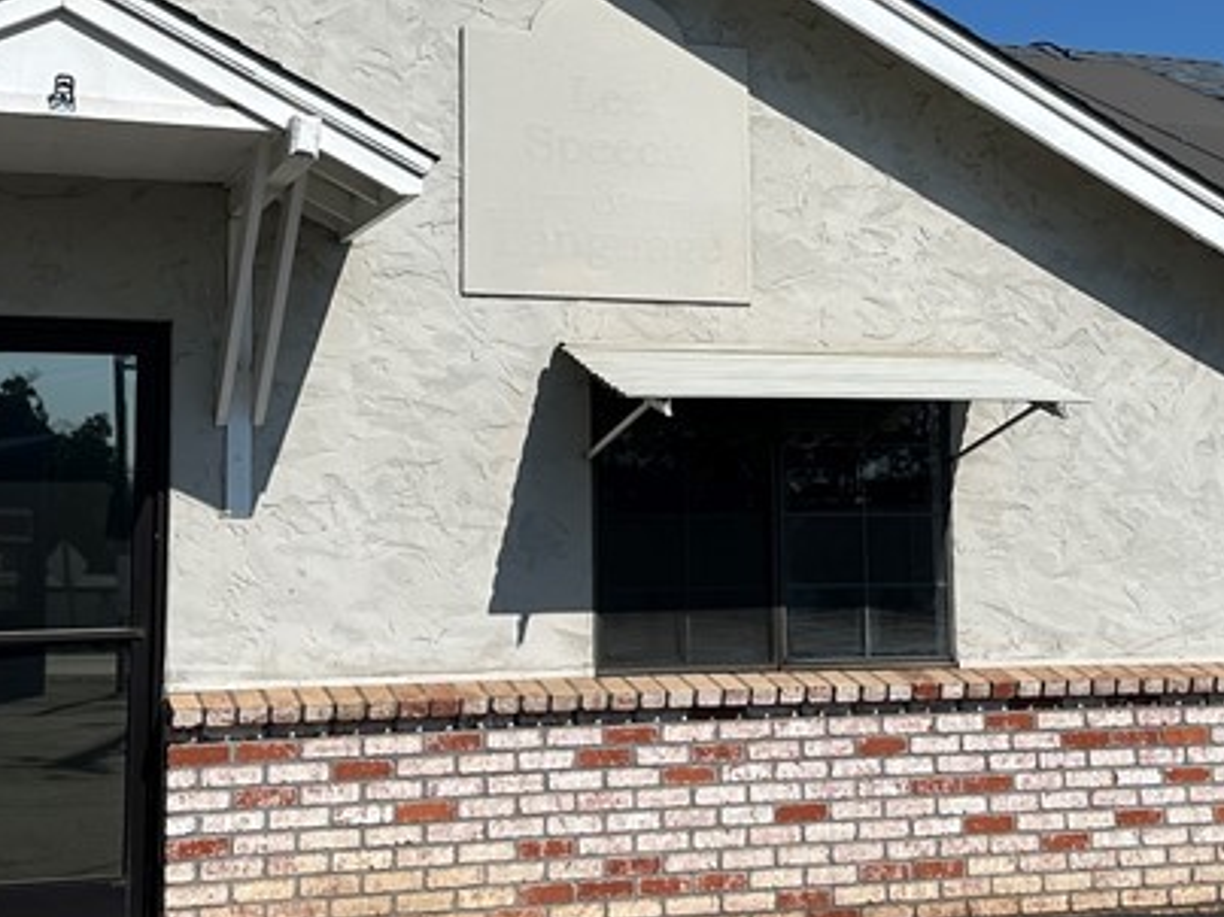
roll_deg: +0.4
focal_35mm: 61
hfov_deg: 31.7
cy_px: 288
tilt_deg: +7.7
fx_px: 2156
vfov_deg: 23.9
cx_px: 641
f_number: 1.78
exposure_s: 1/9709
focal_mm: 6.86
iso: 80
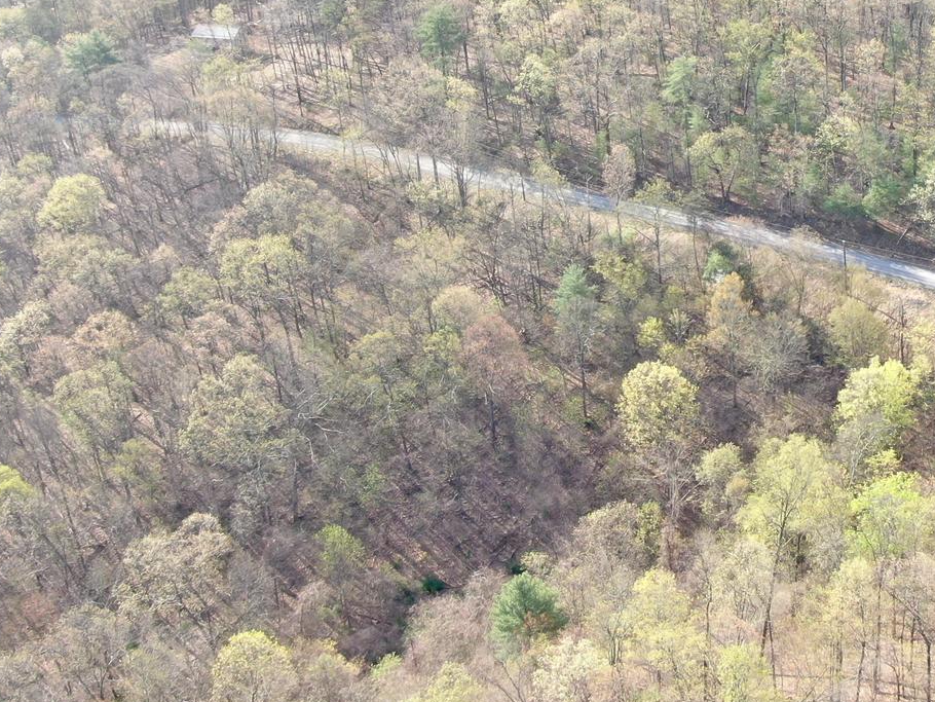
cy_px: 156
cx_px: 724
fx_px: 1459
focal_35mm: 54
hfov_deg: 34.6
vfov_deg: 26.6
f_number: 2.8
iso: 110
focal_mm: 4.39
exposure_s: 1/200
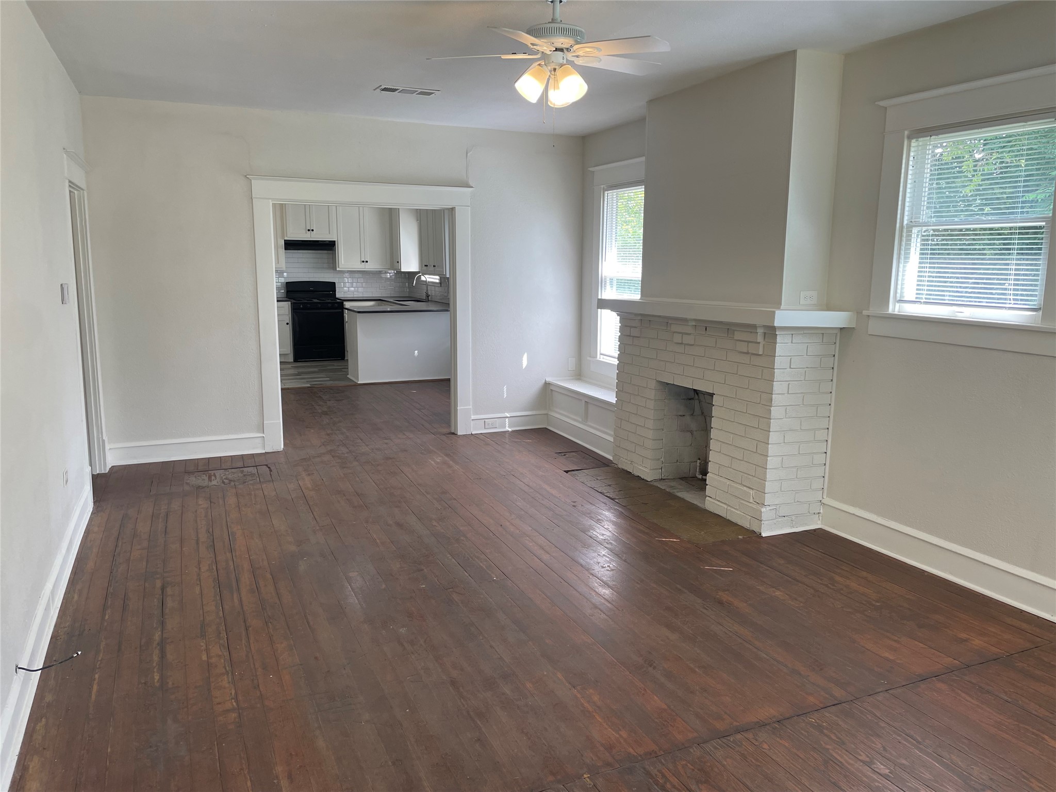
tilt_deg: -7.9
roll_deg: -0.4
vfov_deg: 53.1
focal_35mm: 26
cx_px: 528
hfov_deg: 67.3
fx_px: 793
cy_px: 396
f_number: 1.6
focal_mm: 4.2
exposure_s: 1/120
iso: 50
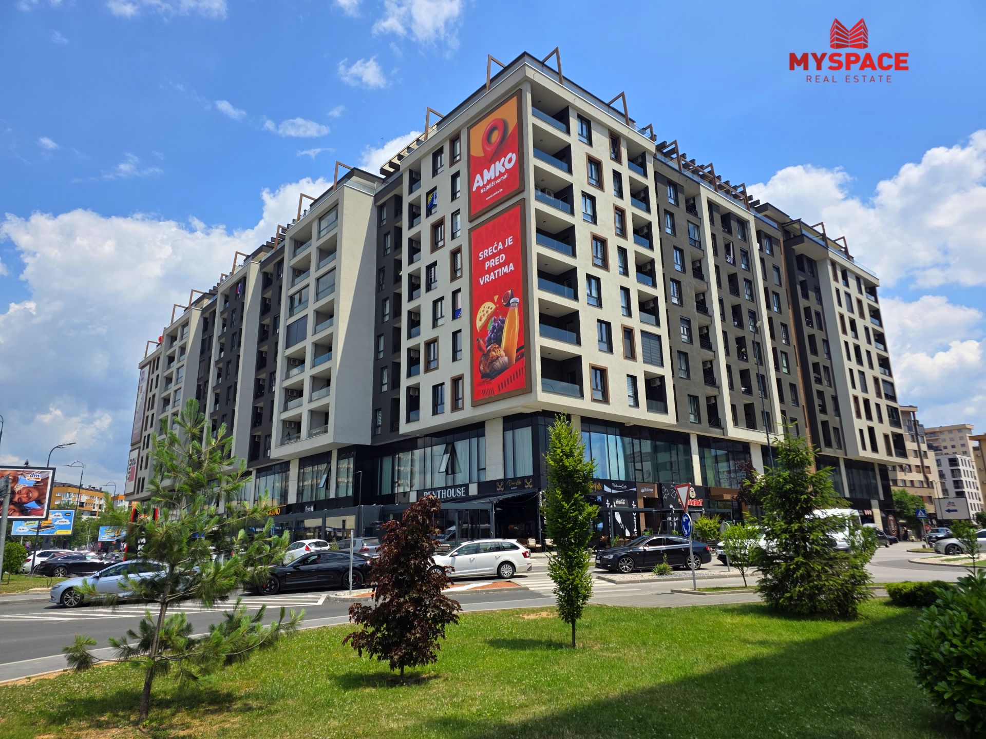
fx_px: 655
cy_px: 370
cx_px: 493
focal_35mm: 23
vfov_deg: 58.9
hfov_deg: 73.9
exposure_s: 1/6574
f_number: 1.7
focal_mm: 6.3
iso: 80
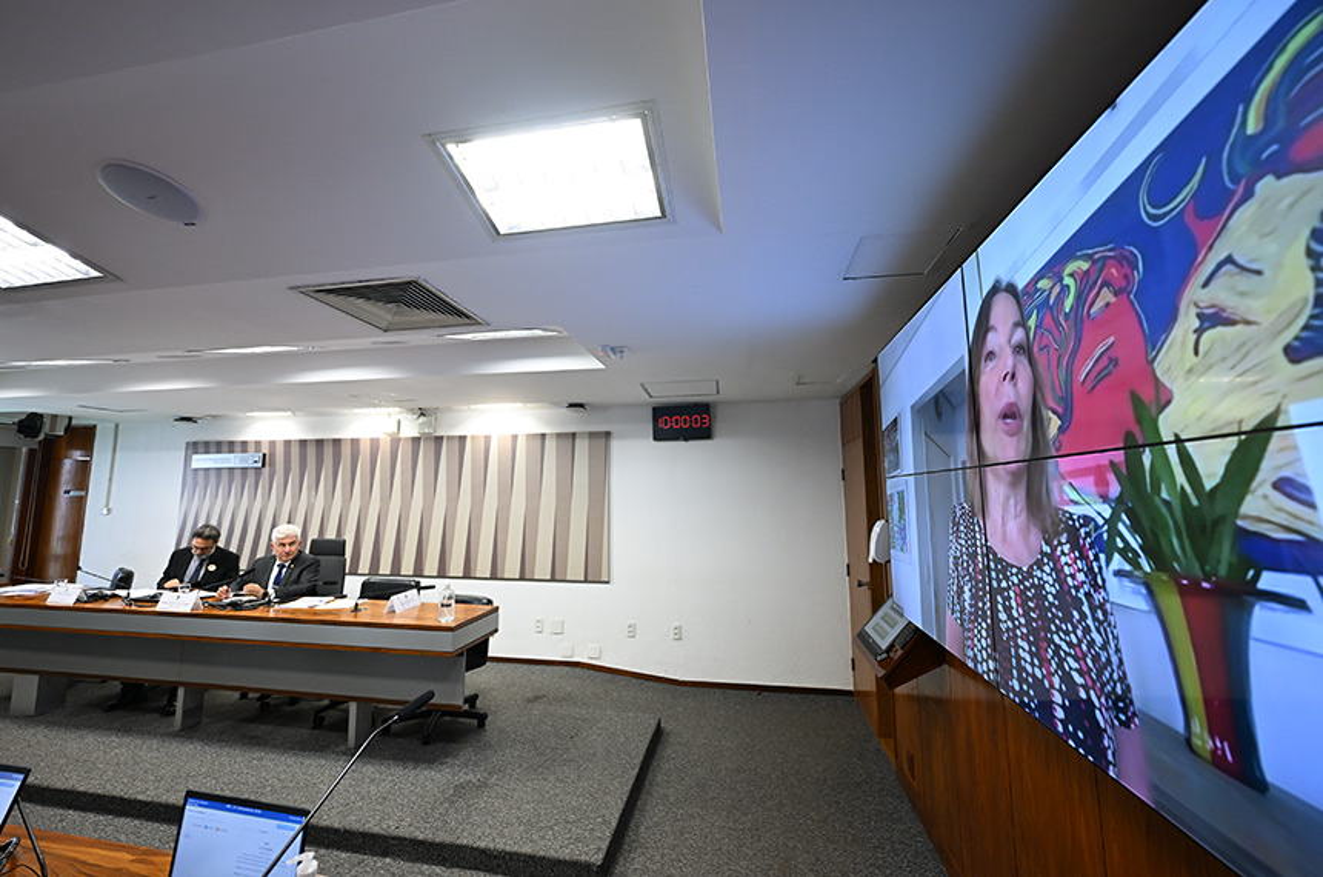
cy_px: 438
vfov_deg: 81.0
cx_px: 662
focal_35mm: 14
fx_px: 514
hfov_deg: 104.4
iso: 1000
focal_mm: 14
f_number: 2.8
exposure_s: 1/100
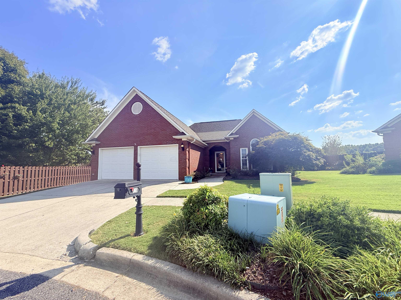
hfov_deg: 102.1
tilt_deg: +5.4
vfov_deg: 85.7
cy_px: 150
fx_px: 162
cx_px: 200
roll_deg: +0.9
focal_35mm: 14
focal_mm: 2.22
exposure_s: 1/2506
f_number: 2.2
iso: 50
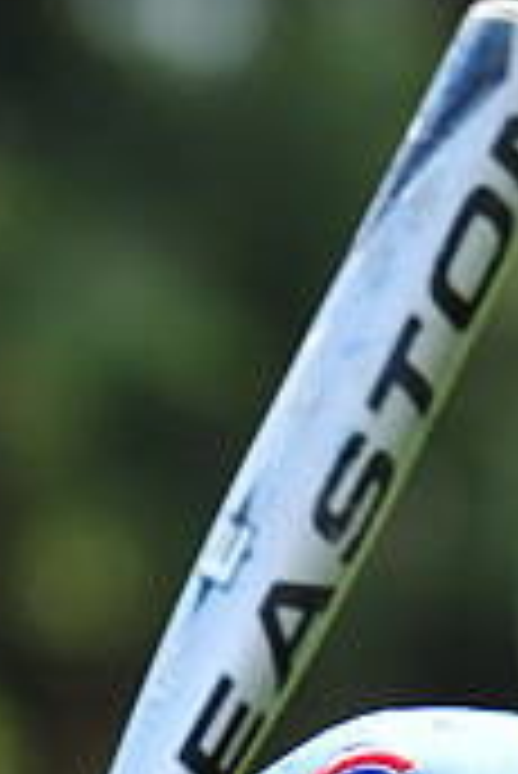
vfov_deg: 3.1
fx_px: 14495
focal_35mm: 673
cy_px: 1197
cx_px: 293
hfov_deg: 2.0
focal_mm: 200
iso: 200
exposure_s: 1/400
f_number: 4.5
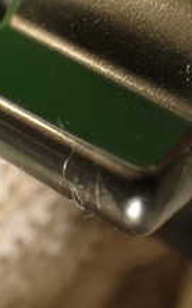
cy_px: 45
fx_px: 771
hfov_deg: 14.1
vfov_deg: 22.1
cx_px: 175
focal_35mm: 92
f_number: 2.4
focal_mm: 5.79
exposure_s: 1/40
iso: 200
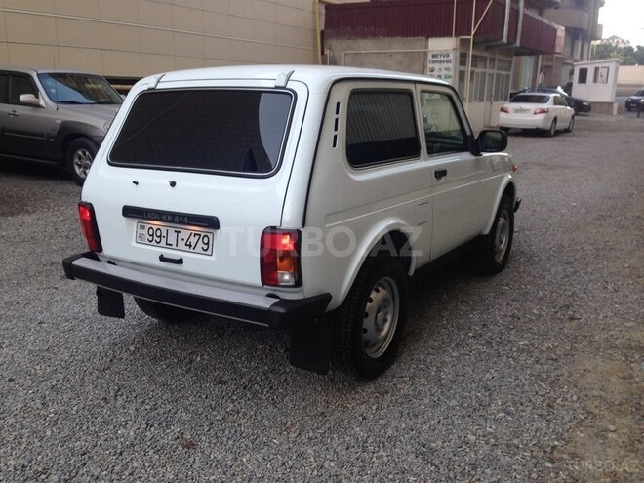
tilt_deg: -12.5
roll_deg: -0.2
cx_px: 322
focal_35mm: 33
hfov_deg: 55.4
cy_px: 242
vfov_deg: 42.9
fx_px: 614
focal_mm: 4.12
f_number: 2.4
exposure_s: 1/60
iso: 50
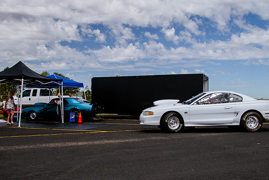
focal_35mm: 40
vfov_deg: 33.4
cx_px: 134
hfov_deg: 48.6
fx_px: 298
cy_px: 108
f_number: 8
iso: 200
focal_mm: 22
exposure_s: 1/640
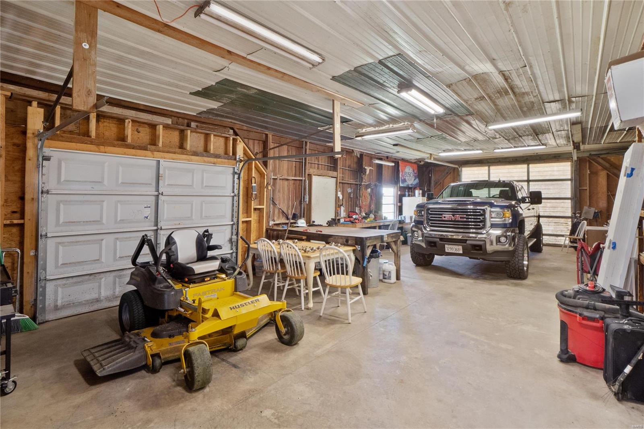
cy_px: 214
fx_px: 286
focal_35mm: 16
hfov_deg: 96.7
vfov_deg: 73.7
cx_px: 322
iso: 400
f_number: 10
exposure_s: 1.3
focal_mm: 8
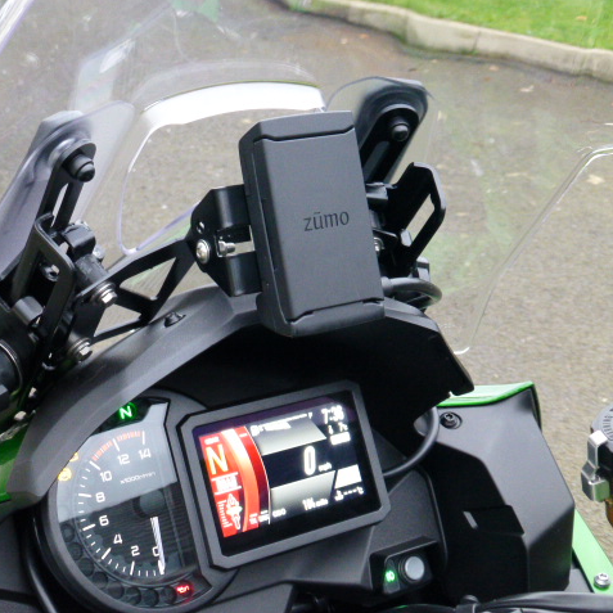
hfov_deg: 26.8
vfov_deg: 26.9
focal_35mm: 64
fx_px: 1282
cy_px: 306
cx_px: 222
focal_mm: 9.7
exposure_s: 1/25
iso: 800
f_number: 4.6
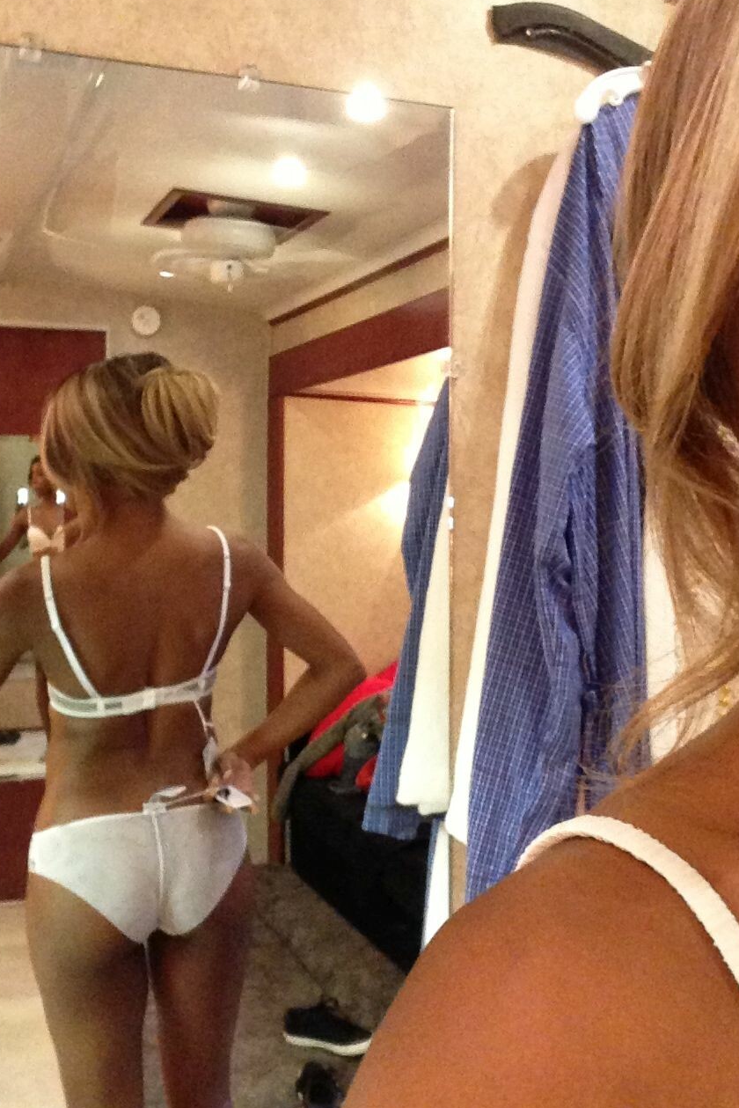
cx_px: 339
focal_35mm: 37
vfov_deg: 51.9
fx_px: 1139
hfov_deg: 35.9
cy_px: 550
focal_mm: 2.18
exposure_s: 1/15
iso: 400
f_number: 2.4
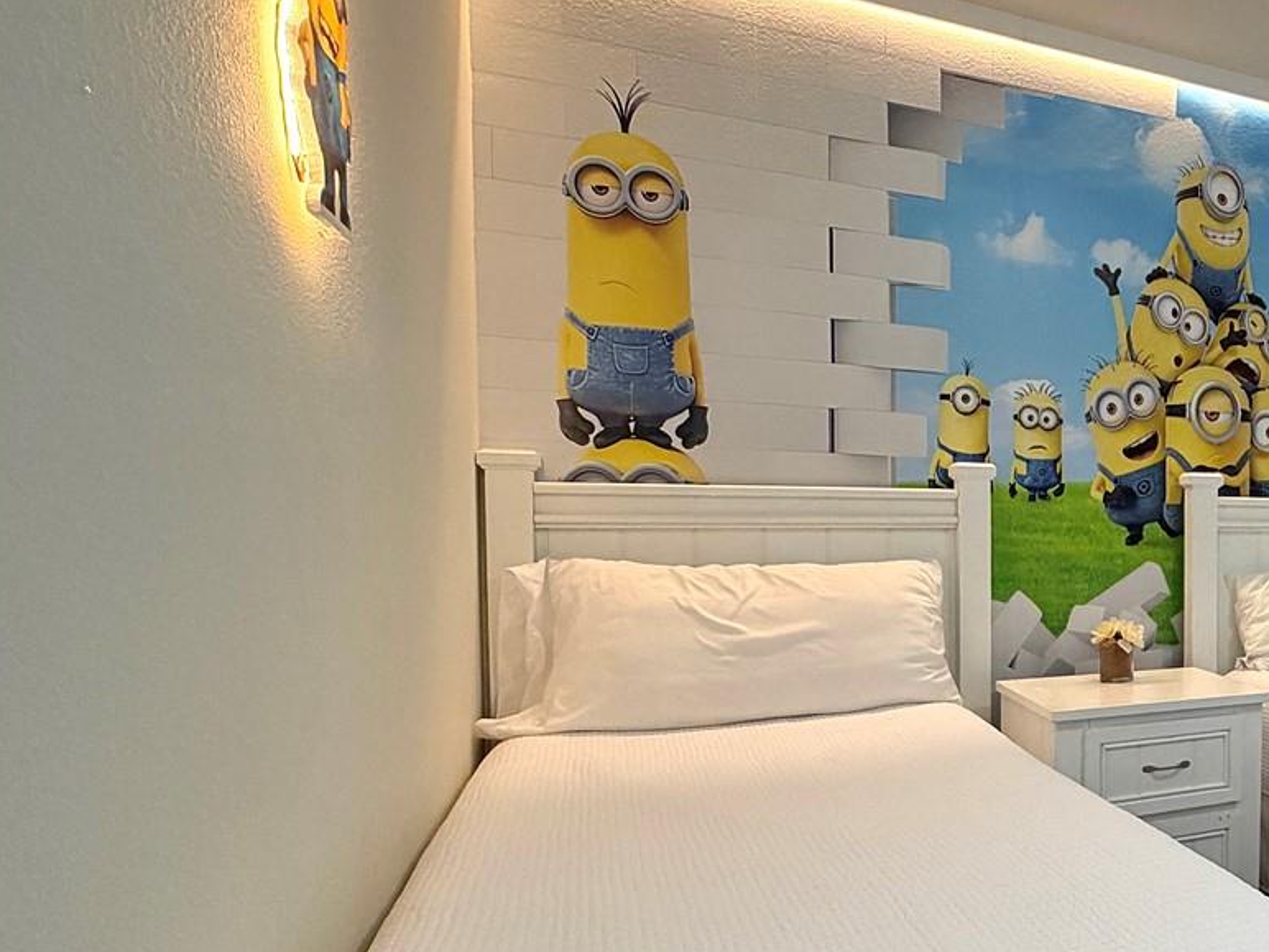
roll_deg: -1.0
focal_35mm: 29
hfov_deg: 49.9
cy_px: 562
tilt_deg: -2.2
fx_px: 1063
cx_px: 1272
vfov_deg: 48.0
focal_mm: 2.22
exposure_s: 1/120
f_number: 2.2
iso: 250
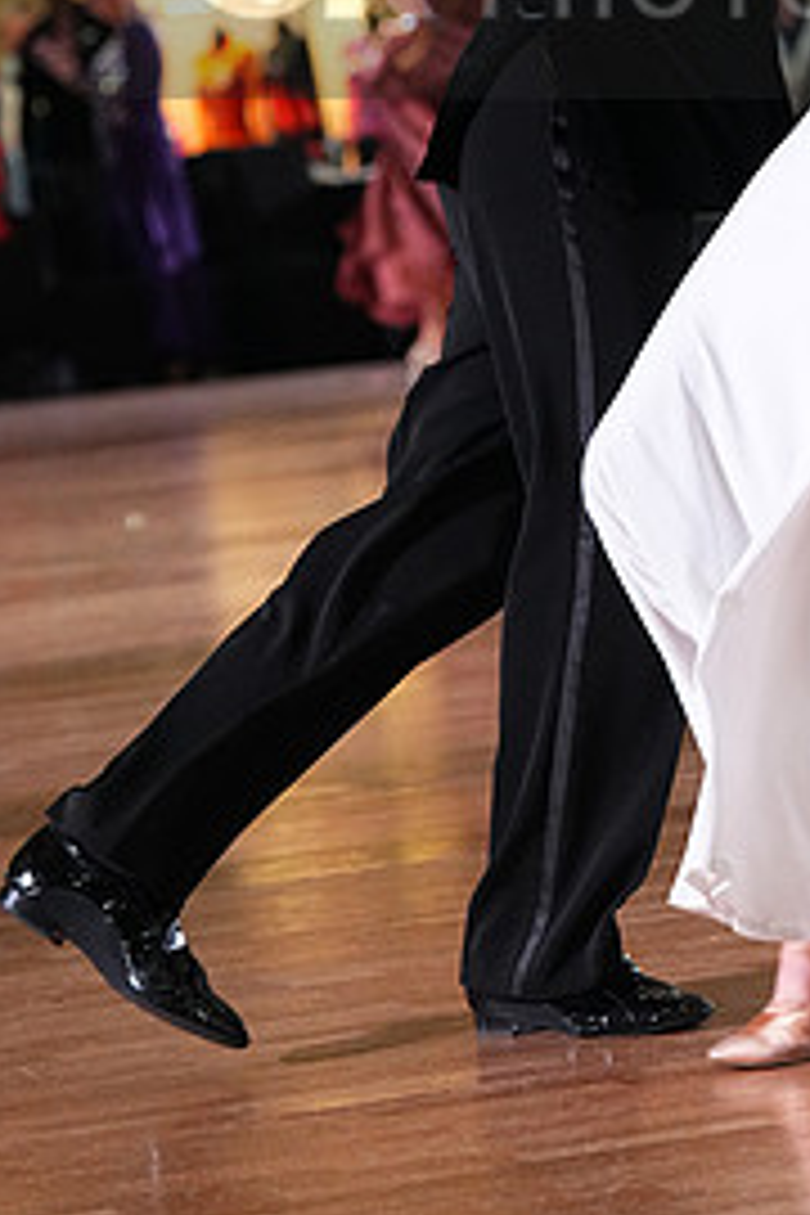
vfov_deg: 8.3
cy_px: -50
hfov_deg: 5.6
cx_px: 754
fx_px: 8336
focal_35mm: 247
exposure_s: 1/400
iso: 6400
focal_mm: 115
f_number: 5
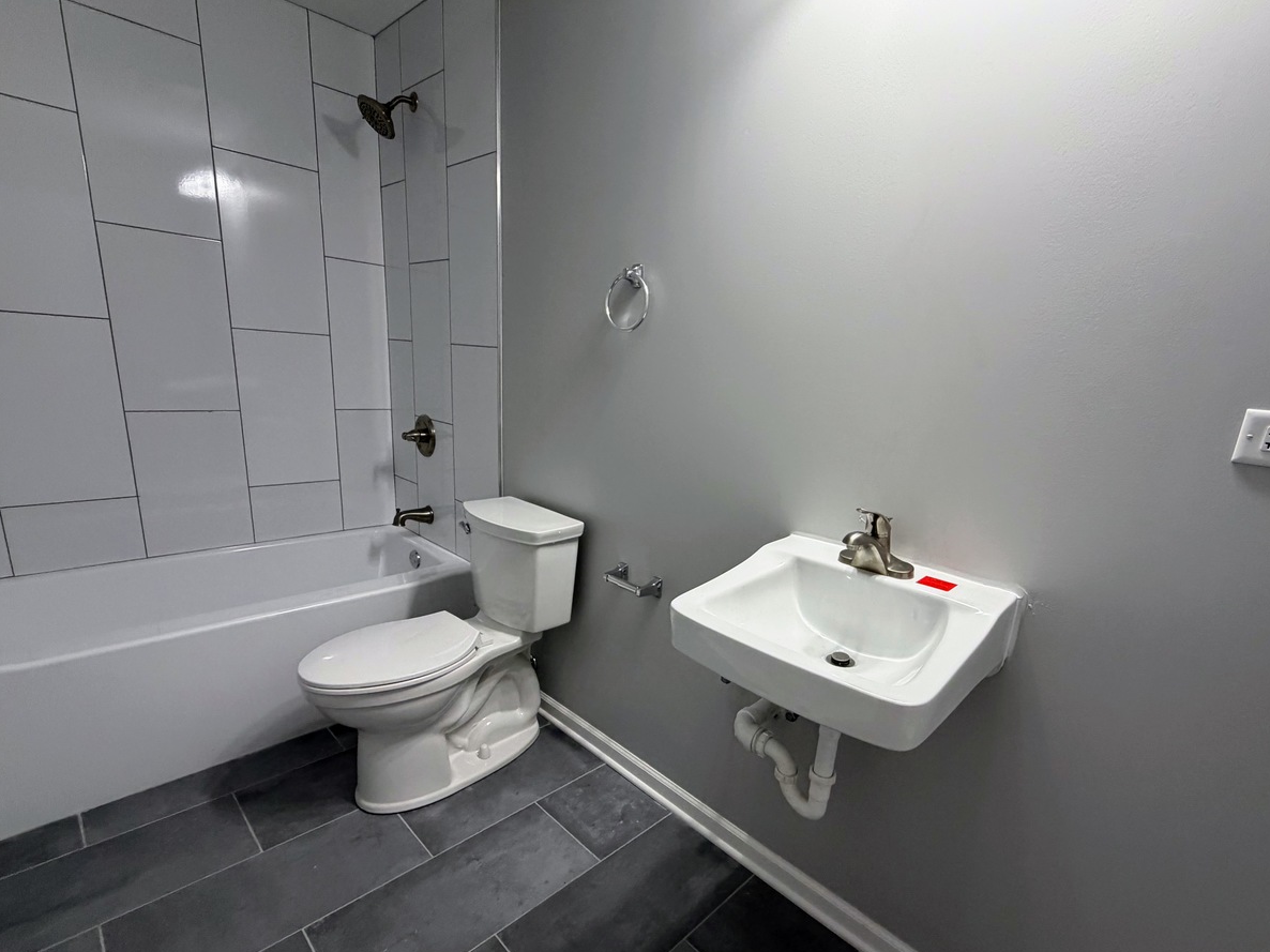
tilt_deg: -14.2
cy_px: 525
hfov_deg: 90.8
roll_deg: -4.2
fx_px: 624
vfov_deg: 74.5
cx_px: 692
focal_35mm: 17
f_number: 2.2
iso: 320
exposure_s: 1/121
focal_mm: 2.22
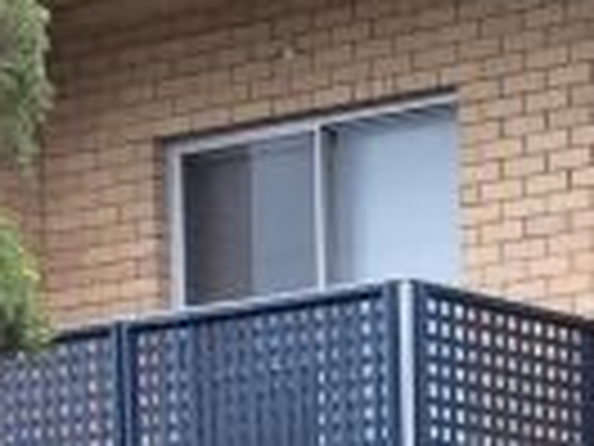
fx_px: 3981
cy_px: 1288
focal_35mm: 232
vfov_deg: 6.0
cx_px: 810
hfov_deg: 8.4
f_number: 2.2
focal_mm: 4.12
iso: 32
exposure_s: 1/323
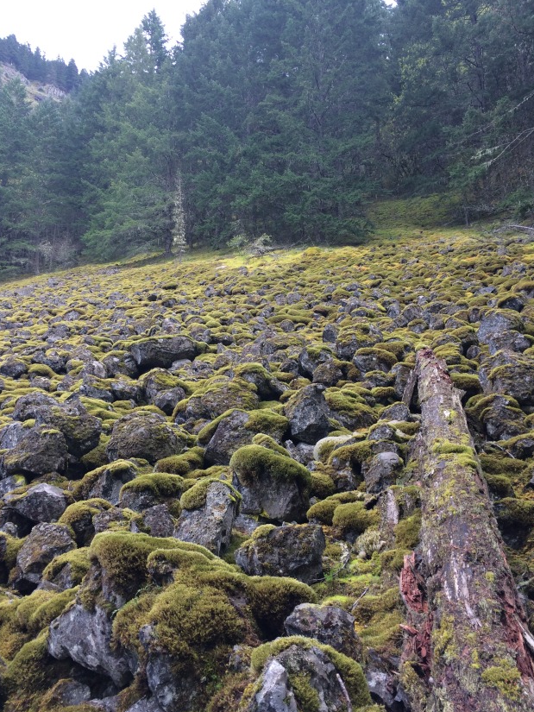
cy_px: 365
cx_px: 269
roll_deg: +0.3
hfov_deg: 46.8
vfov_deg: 59.9
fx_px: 617
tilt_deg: +14.4
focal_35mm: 30
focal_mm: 4.15
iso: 32
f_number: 2.2
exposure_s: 1/152
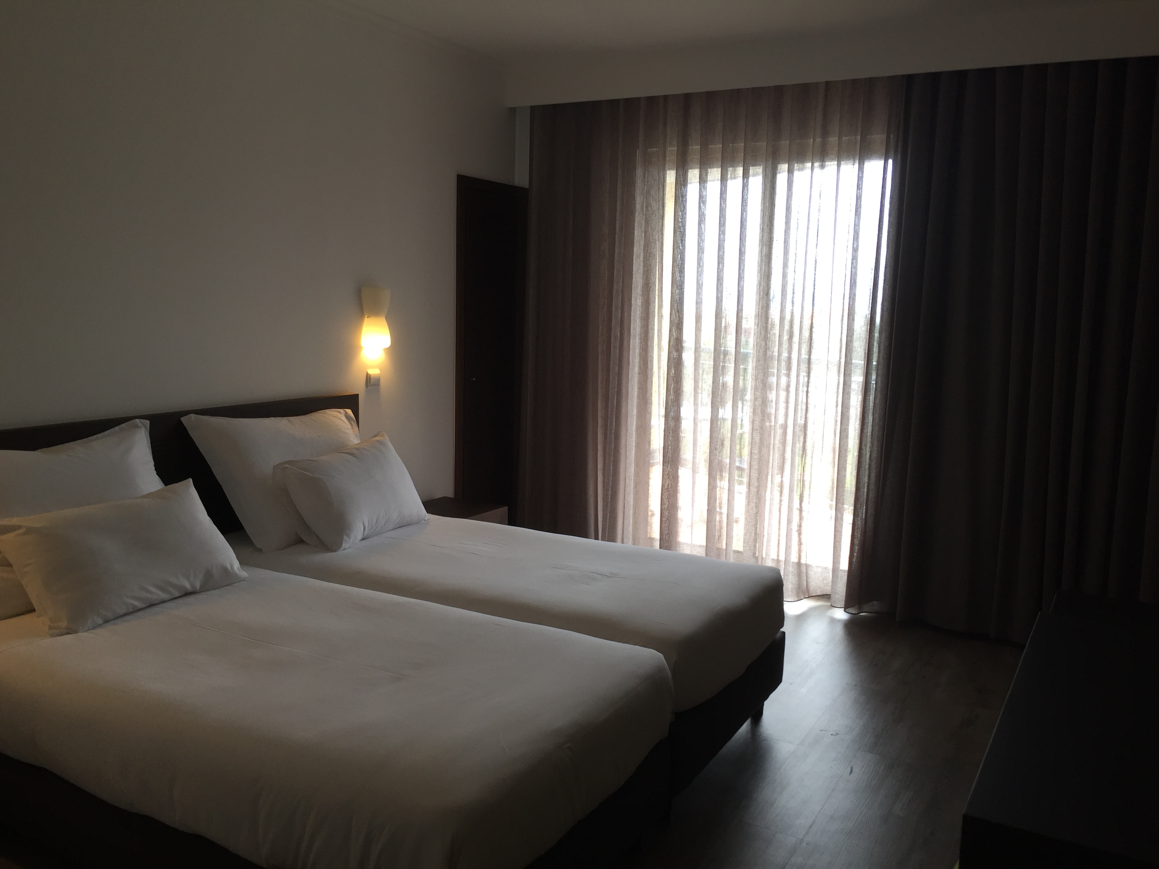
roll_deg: -1.4
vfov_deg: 48.2
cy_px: 434
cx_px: 580
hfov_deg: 61.7
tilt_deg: -9.8
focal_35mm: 29
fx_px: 971
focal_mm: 4.15
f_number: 2.2
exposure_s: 1/50
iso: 32
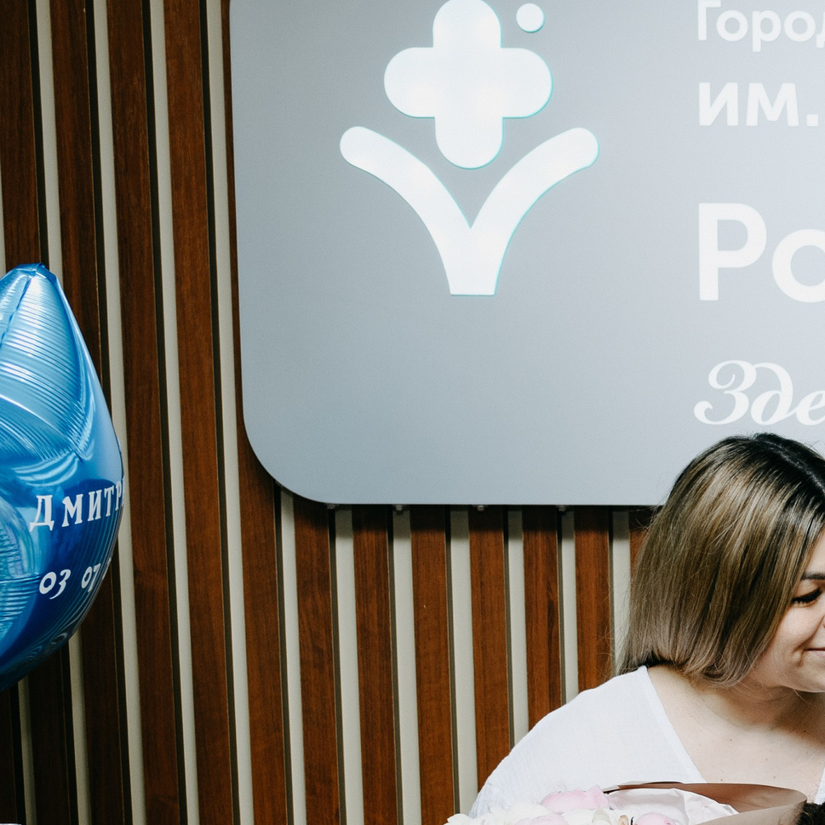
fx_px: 2642
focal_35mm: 98
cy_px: 901
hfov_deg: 16.2
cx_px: 1246
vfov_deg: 17.2
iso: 200
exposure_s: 1/160
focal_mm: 35
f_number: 4
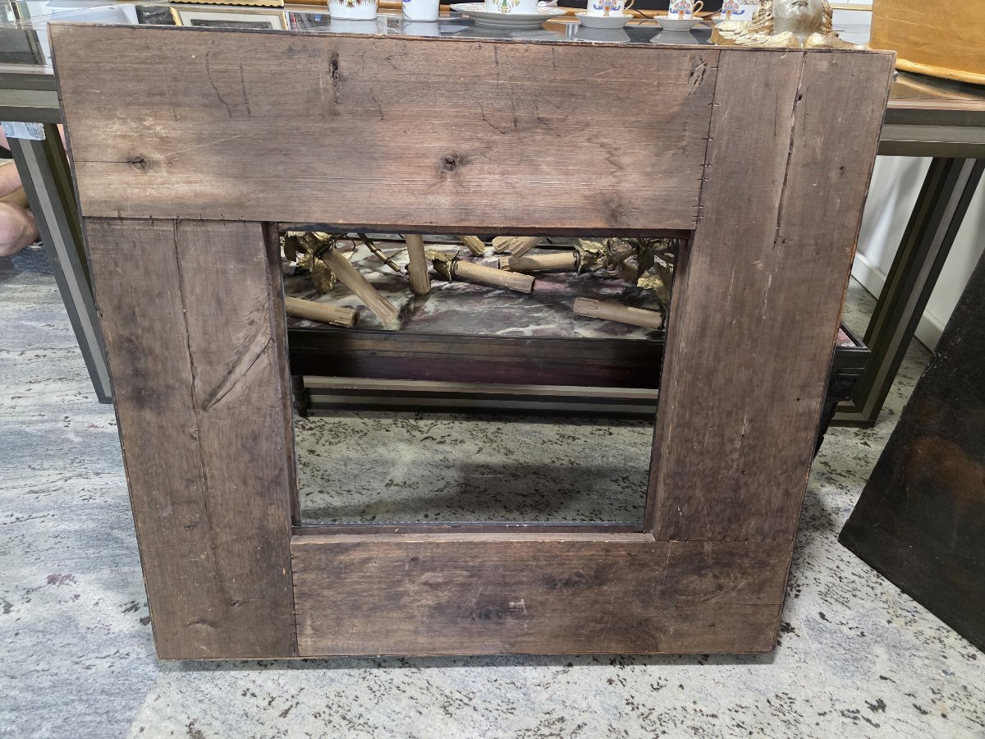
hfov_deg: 73.9
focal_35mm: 23
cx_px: 492
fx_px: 654
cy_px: 370
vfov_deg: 58.9
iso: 1250
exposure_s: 1/100
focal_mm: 6.3
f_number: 1.7
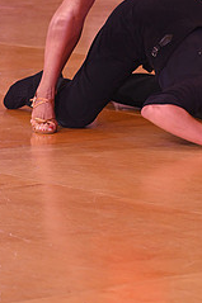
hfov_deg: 5.5
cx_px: 166
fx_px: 2090
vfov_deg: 8.2
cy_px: -62
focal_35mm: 248
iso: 2500
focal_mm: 102
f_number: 5.6
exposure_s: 1/200
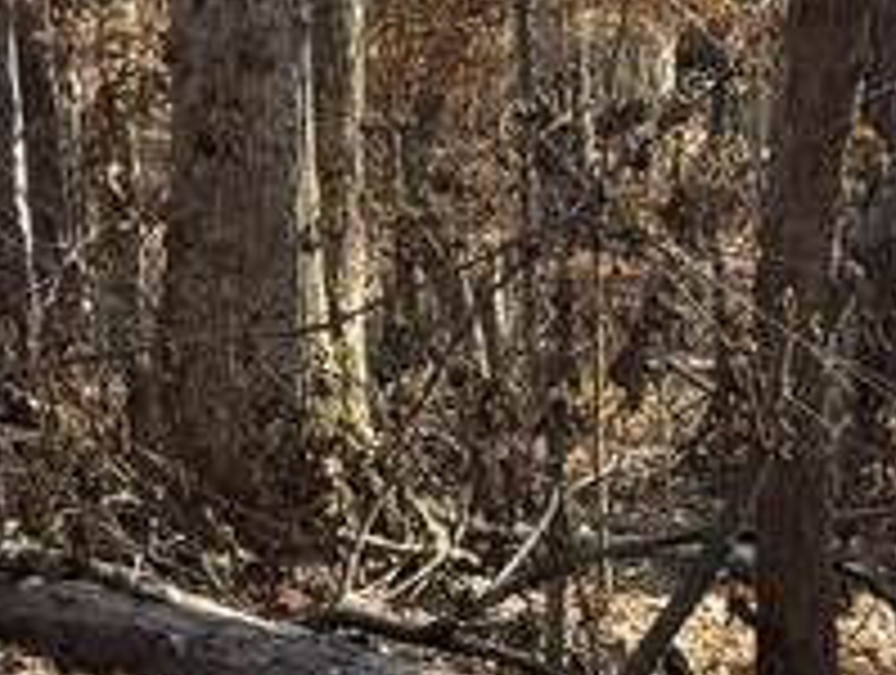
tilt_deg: -0.5
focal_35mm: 154
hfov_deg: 12.5
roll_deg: +2.5
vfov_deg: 9.7
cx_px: -153
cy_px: 351
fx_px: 3993
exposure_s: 1/289
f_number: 1.78
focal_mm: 6.76
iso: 80
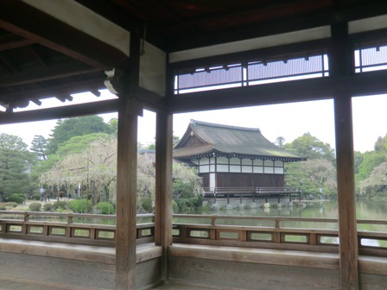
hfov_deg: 54.0
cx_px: 194
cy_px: 145
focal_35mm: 34
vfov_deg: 41.8
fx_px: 380
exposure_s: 1/160
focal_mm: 6.1
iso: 64
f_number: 3.6
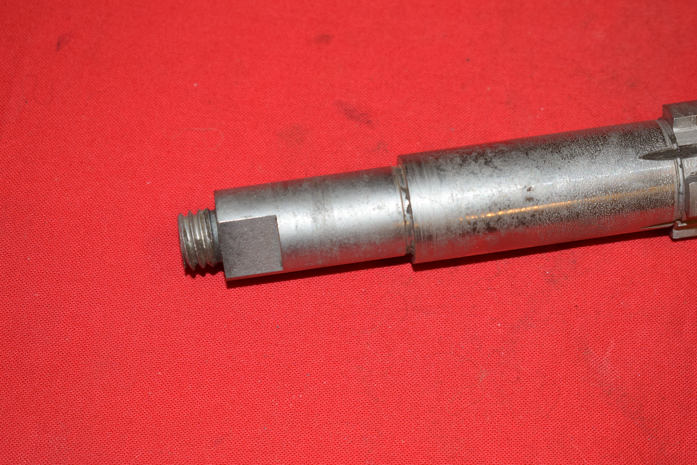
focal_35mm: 82
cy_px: 232
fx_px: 1598
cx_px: 348
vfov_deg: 16.6
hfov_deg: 24.6
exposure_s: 1/125
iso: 640
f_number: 5.6
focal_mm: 55
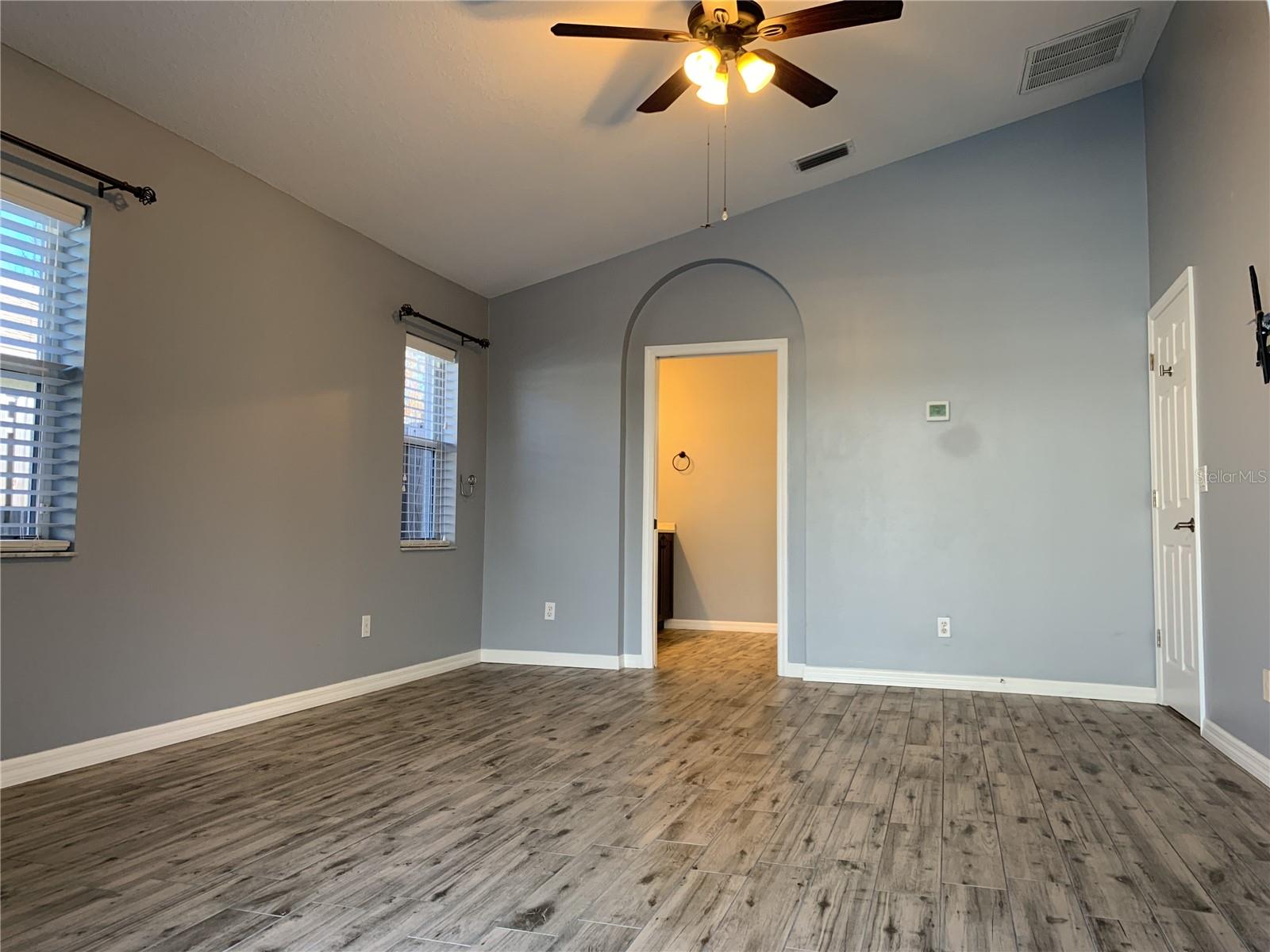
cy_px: 476
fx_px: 954
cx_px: 635
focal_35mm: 26
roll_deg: -2.0
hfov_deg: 67.3
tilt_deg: +2.0
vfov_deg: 53.1
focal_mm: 4.25
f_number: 1.8
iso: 100
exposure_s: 1/60
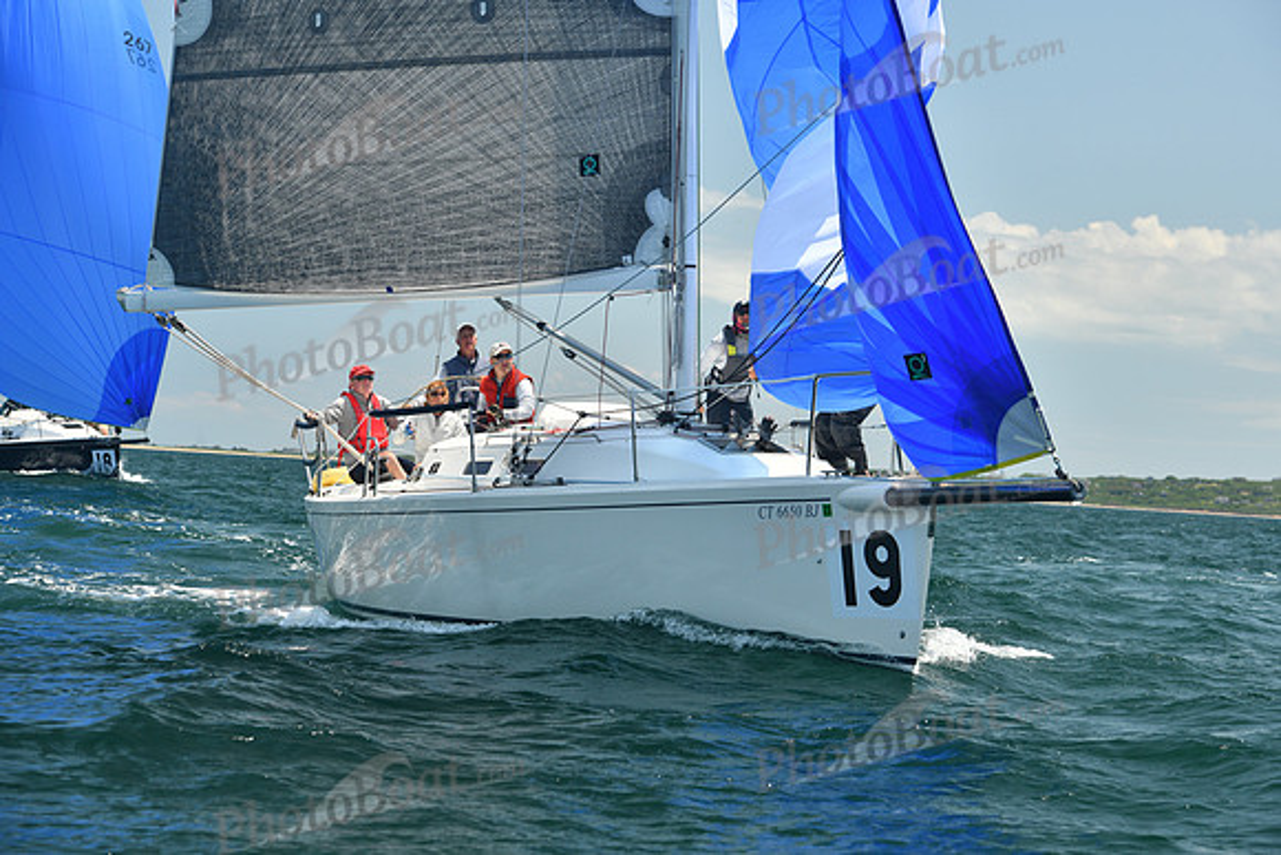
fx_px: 3488
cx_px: 640
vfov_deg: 14.0
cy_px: 428
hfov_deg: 20.8
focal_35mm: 98
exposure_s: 1/640
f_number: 6.3
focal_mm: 98
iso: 320
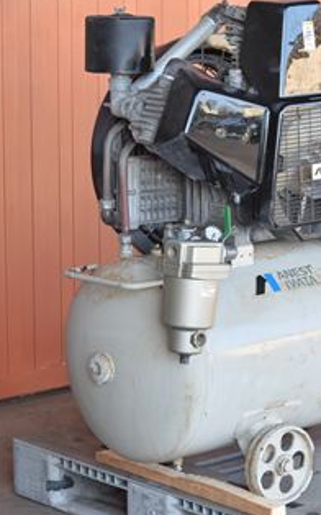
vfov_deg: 15.6
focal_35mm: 134
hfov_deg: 9.7
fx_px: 1875
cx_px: 280
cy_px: 262
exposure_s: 1/400
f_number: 6.3
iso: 1250
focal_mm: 55
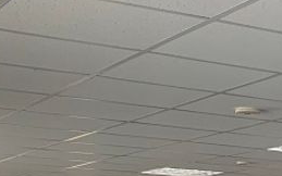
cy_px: 285
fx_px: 907
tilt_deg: -2.2
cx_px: 385
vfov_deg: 10.6
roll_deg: -1.8
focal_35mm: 118
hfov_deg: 16.5
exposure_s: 1/50
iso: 100
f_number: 1.8
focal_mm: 4.25
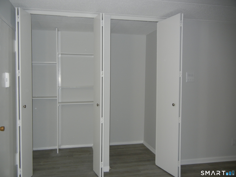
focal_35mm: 30
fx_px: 205
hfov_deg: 60.0
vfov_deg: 46.8
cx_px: 118
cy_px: 88
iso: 200
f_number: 3.5
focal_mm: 5.4
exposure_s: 1/30
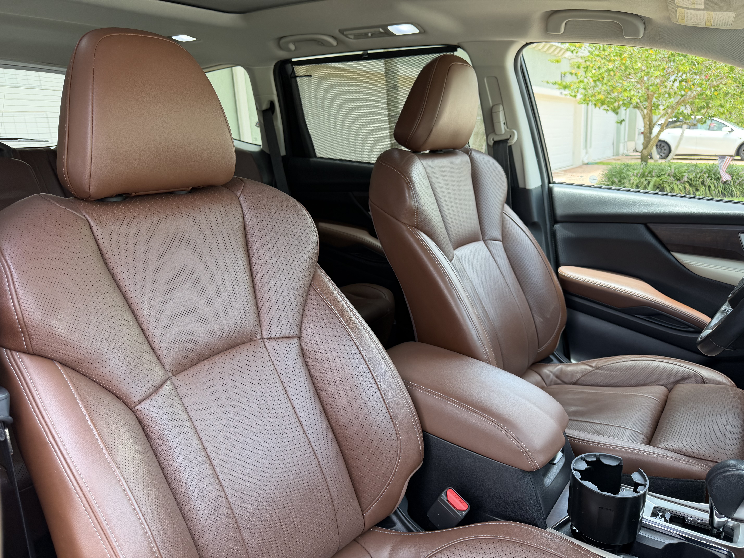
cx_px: 372
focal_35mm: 24
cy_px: 279
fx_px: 516
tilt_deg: -13.8
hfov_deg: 71.6
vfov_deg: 56.8
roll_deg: +3.5
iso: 80
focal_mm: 6.76
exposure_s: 1/177
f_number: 1.78
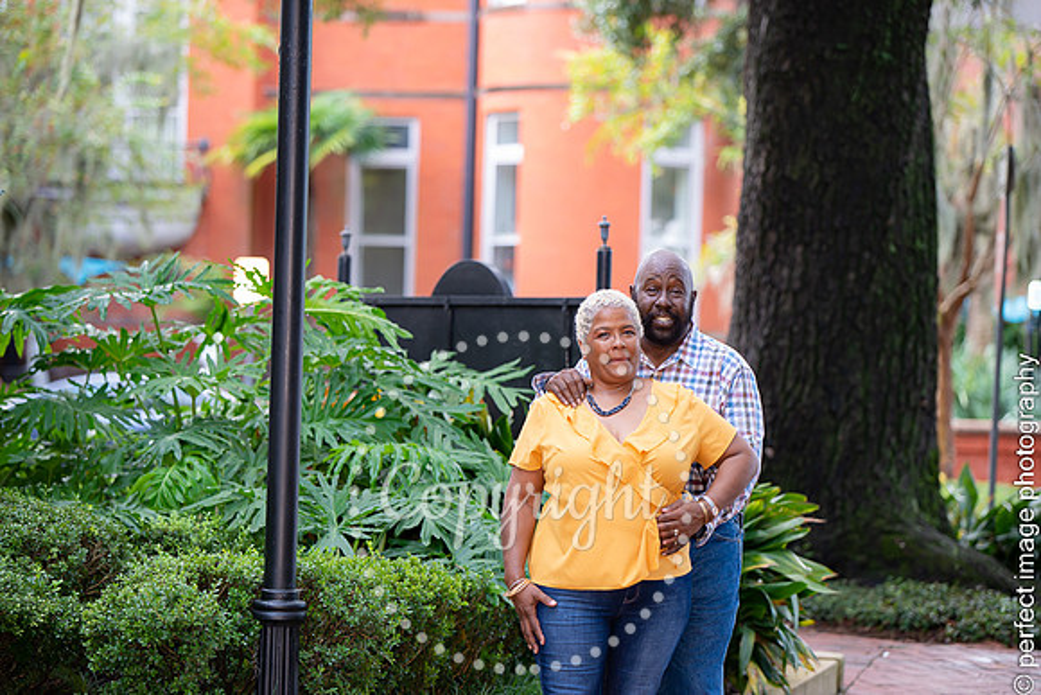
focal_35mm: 120
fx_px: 3471
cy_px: 348
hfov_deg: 17.1
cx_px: 520
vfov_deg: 11.4
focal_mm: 120
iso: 640
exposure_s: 1/320
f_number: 2.8
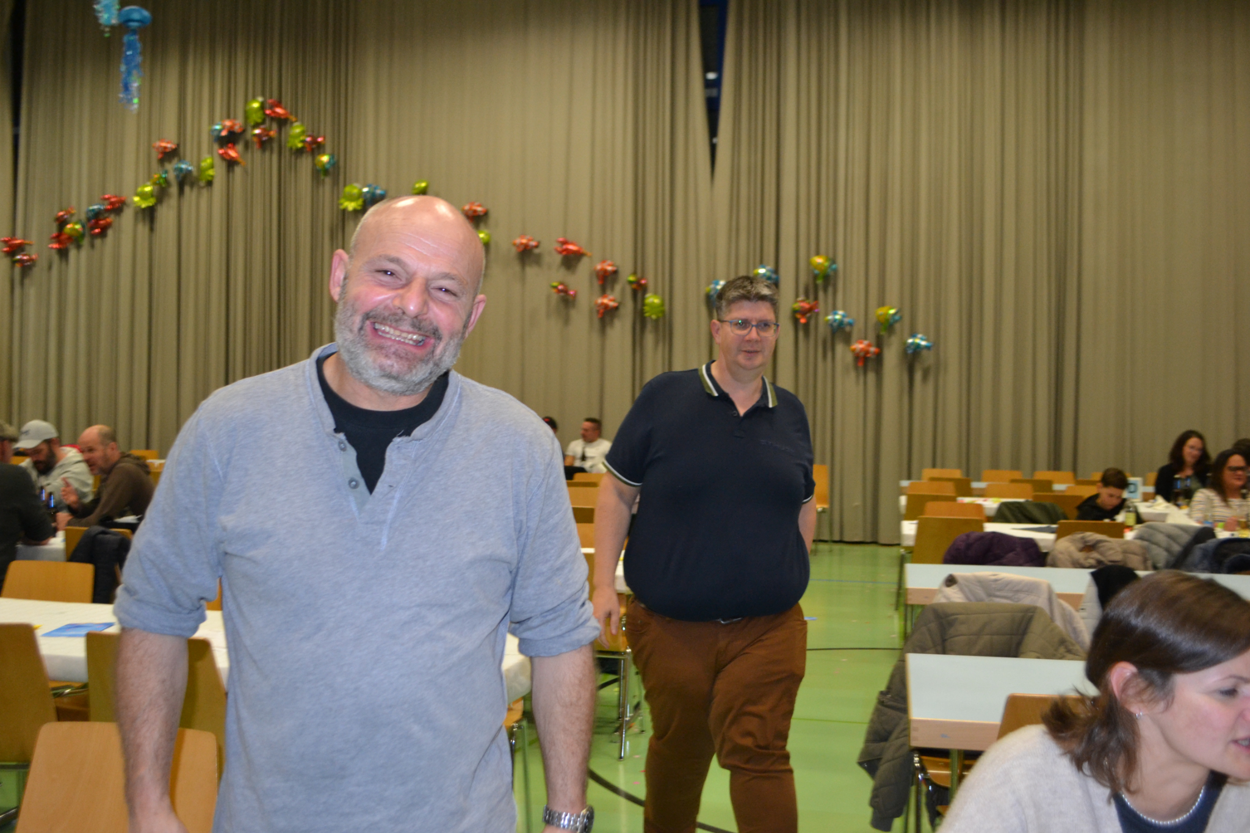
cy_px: 416
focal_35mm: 33
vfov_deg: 40.0
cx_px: 625
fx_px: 1146
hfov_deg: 57.2
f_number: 4
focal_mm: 22
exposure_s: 1/60
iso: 1250
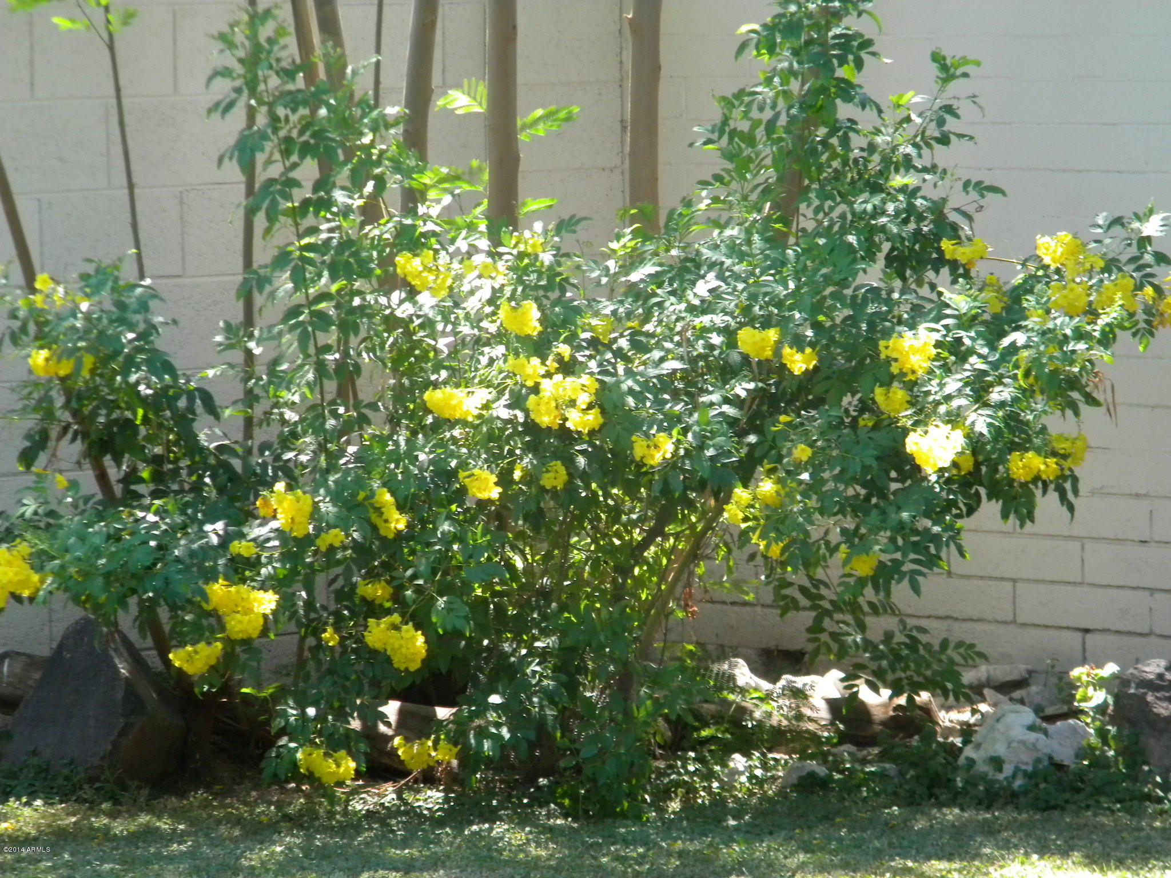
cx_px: 586
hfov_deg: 10.8
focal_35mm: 183
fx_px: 6191
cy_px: 439
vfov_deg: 8.1
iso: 400
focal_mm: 33.1
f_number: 5.2
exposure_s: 1/205
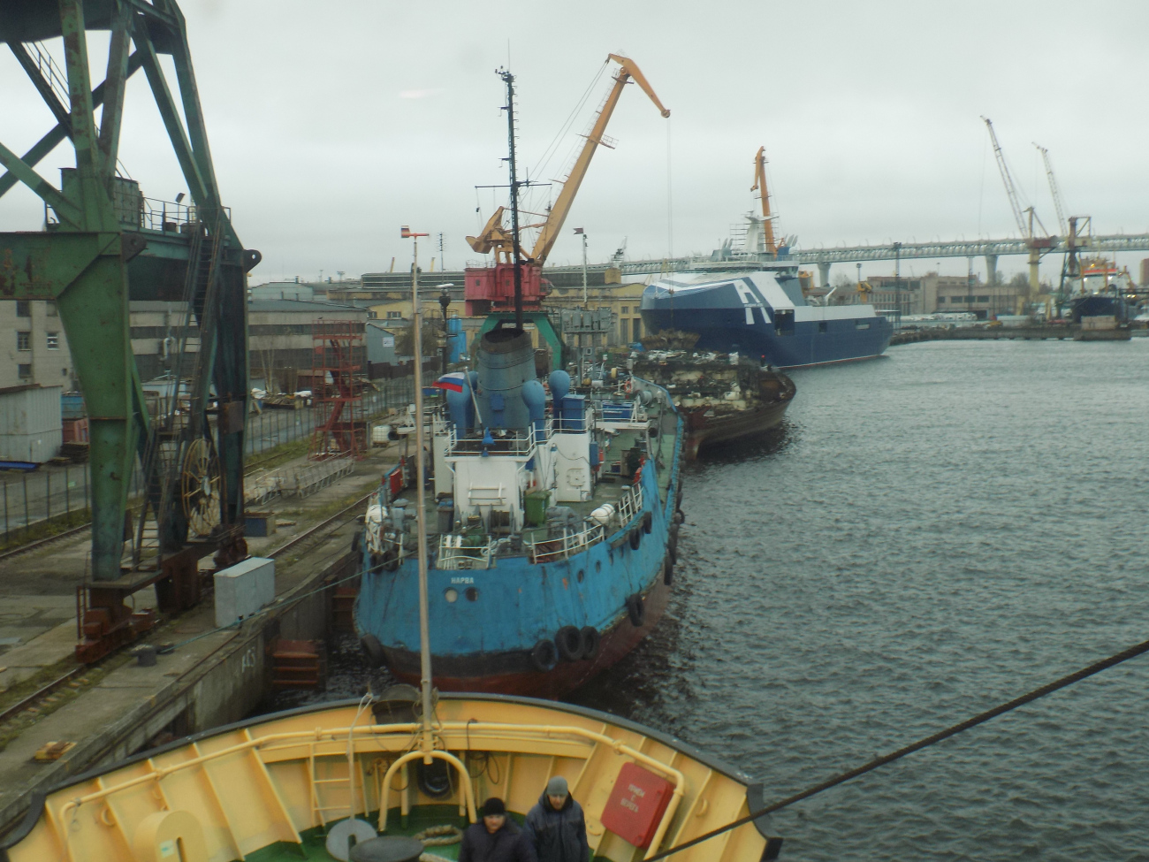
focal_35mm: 41
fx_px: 1361
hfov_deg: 45.8
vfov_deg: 35.1
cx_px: 574
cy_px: 431
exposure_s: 1/30
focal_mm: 7.3
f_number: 3.6
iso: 100
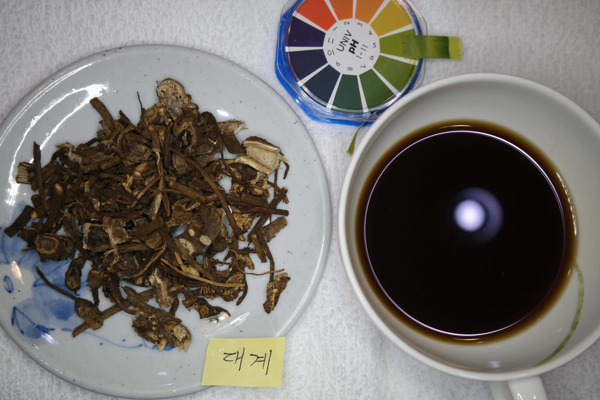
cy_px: 200
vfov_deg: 30.5
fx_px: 733
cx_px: 300
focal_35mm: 44
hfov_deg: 44.5
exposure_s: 1/80
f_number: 4
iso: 200
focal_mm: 29
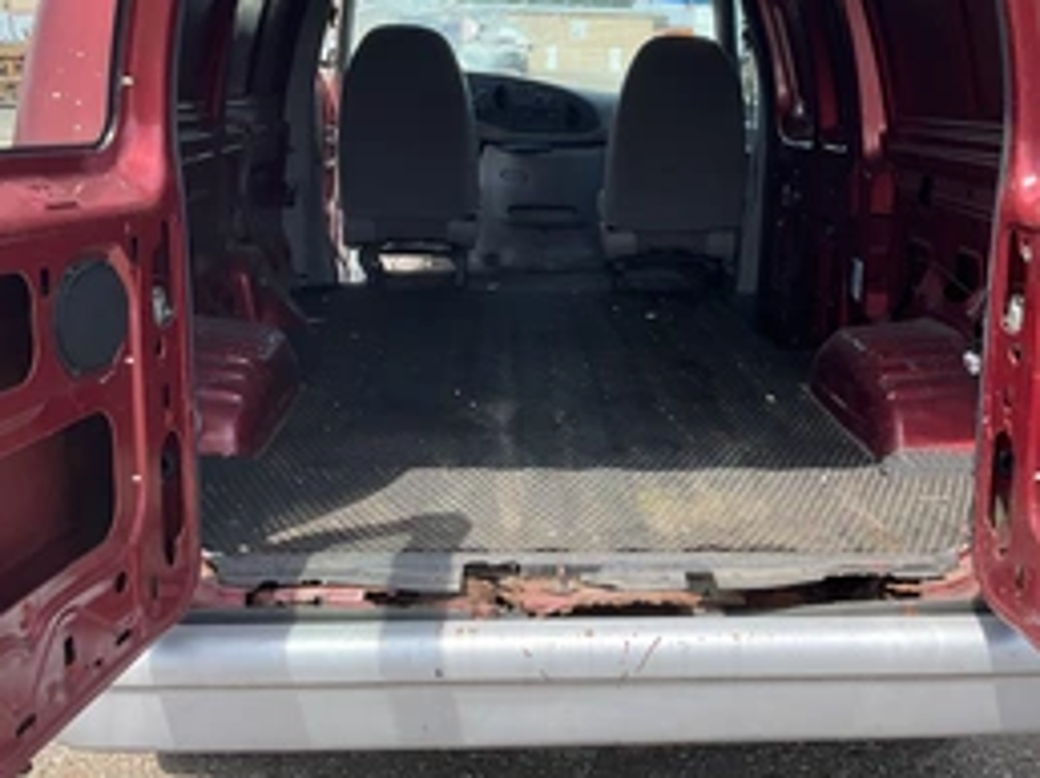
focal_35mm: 45
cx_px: 613
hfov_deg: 42.0
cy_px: 310
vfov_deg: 32.0
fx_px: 1351
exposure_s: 1/450
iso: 25
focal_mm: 3
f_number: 1.8
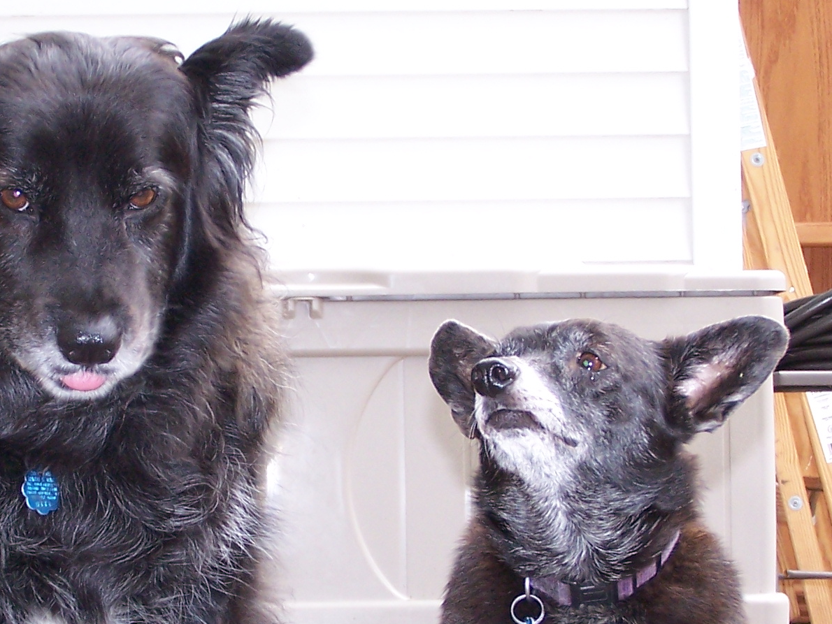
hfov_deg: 13.6
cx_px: 240
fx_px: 3486
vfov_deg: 10.2
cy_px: 400
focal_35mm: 145
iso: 140
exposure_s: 1/100
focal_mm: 11.1
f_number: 3.2
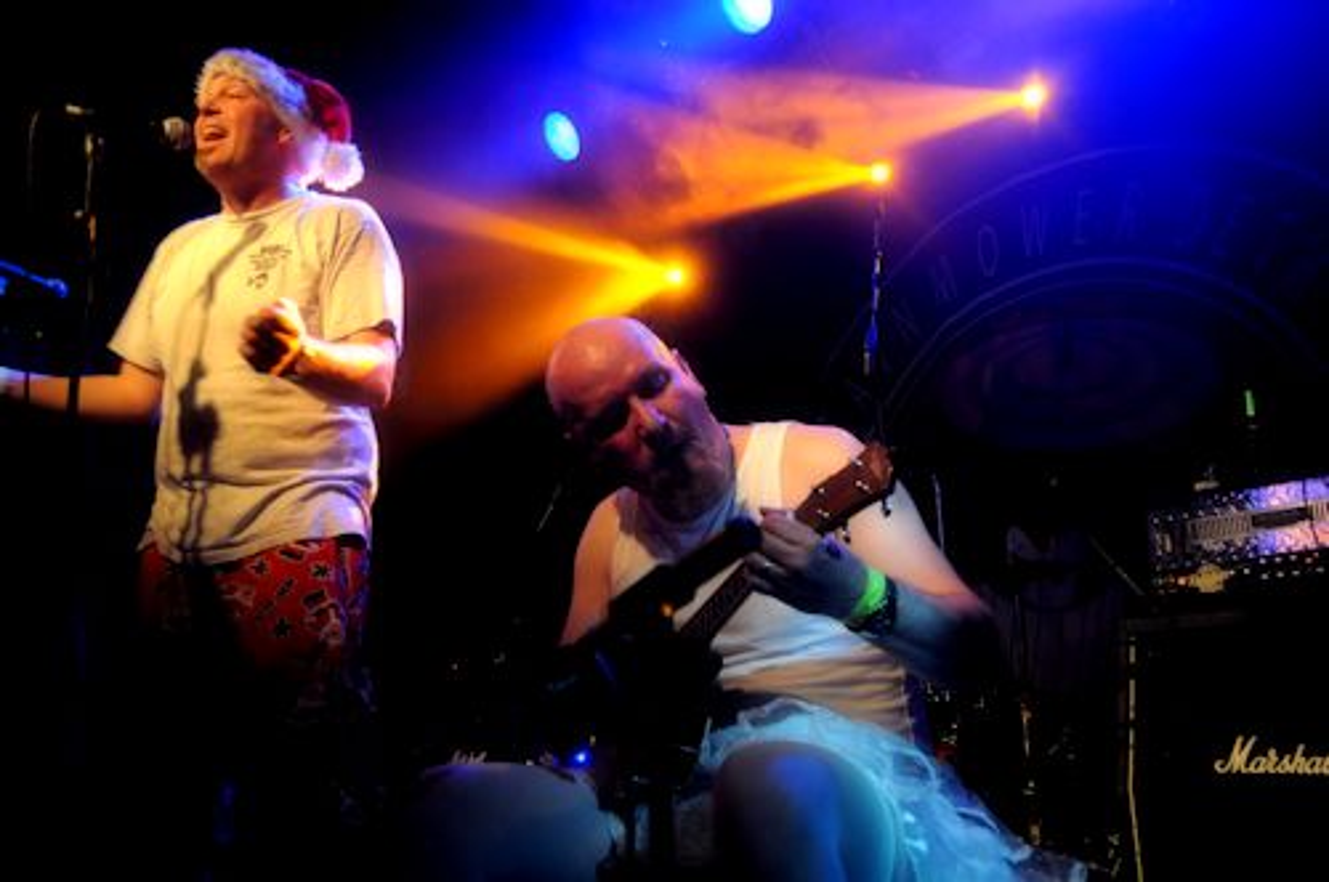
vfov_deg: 39.9
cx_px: 664
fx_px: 1217
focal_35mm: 33
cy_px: 441
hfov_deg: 57.3
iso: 2200
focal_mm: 22
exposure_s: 1/40
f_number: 4
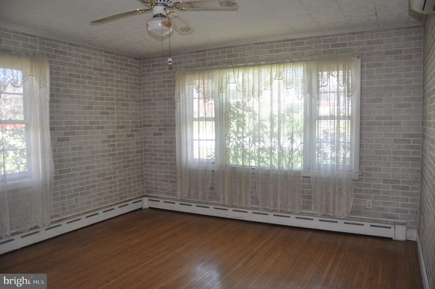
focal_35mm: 27
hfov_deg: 67.4
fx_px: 326
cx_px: 218
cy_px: 144
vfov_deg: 47.8
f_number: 3.5
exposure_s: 1/125
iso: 500
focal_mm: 18
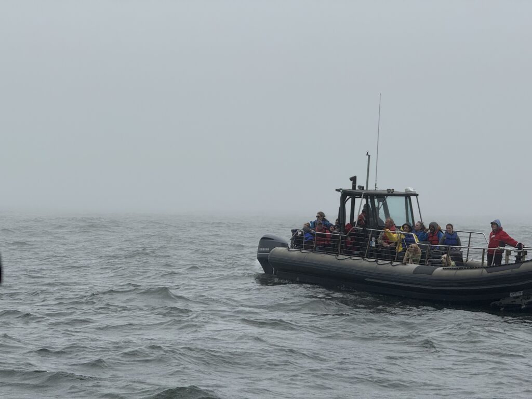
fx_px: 1844
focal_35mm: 120
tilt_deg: -0.3
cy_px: 200
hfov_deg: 16.4
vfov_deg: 12.3
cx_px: 266
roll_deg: +0.0
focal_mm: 15.66
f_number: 2.8
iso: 50
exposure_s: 1/3509
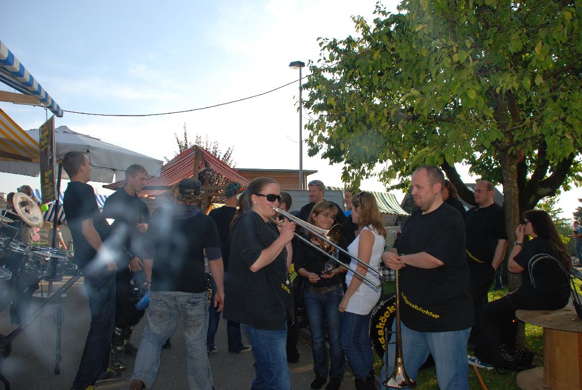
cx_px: 291
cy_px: 195
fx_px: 485
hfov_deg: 61.9
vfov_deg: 43.7
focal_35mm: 30
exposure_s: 1/200
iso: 100
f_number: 5
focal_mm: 20
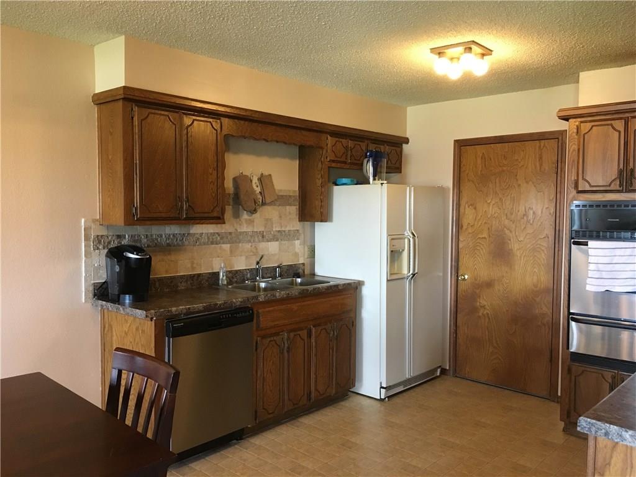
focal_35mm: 29
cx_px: 318
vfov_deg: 48.2
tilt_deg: -1.3
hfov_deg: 61.7
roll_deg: -2.0
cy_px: 238
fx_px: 533
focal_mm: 4.15
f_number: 2.2
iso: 200
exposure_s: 1/24
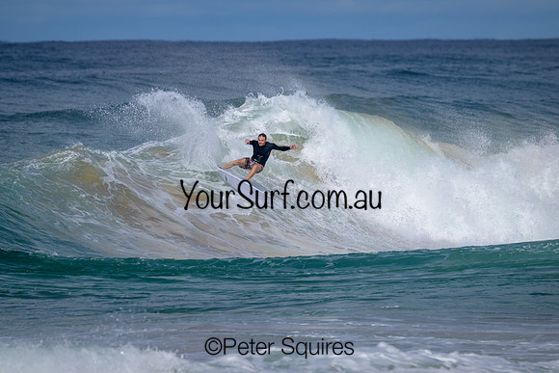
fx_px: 8925
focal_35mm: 575
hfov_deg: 3.6
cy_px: 186
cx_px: 280
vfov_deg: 2.4
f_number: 11
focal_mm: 560
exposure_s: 1/2000
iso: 280
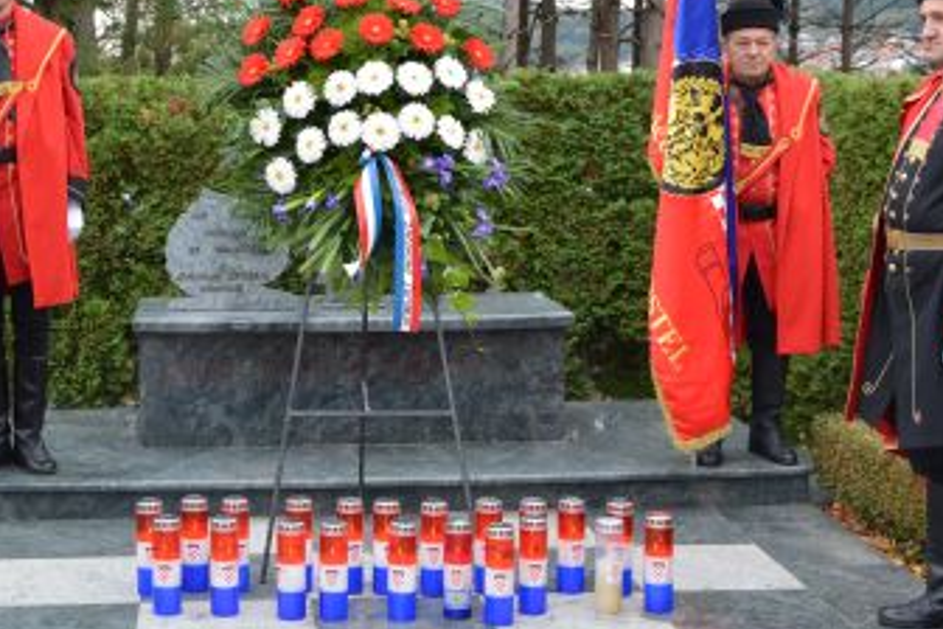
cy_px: 239
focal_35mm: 66
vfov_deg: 20.6
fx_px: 1726
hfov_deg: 30.4
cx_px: 323
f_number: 5.6
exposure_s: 1/125
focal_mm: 25
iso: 400
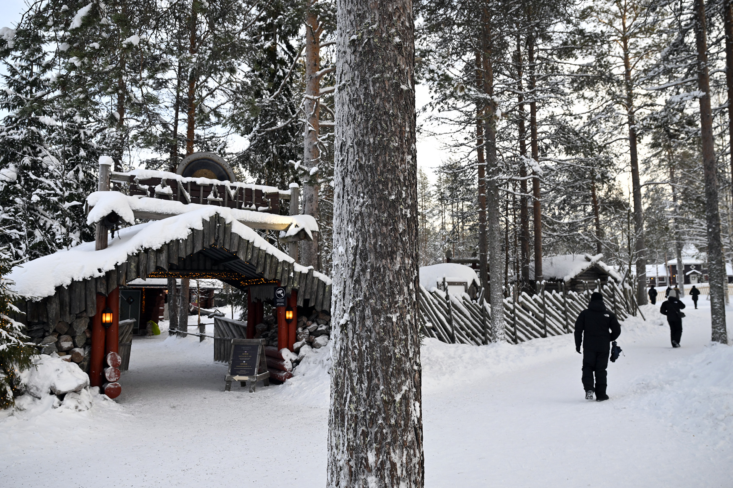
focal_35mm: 28
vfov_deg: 47.2
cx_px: 366
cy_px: 244
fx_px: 560
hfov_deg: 66.4
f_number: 5.6
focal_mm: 27.5
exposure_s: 1/125
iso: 400
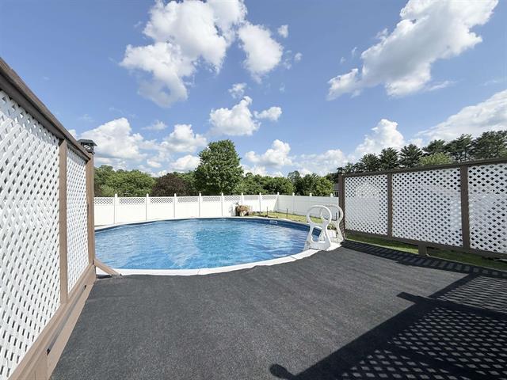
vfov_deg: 85.7
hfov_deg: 102.1
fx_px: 205
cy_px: 190
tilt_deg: +1.2
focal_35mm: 14
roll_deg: -0.6
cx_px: 254
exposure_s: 1/3891
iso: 50
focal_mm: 2.22
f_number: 2.2
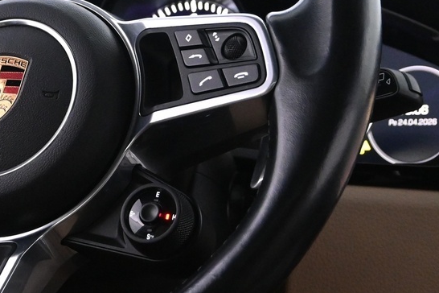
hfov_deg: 20.4
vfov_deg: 14.0
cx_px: 37
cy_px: 113
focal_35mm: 98
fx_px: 1195
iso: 3200
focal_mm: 22
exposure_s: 1/30
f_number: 4
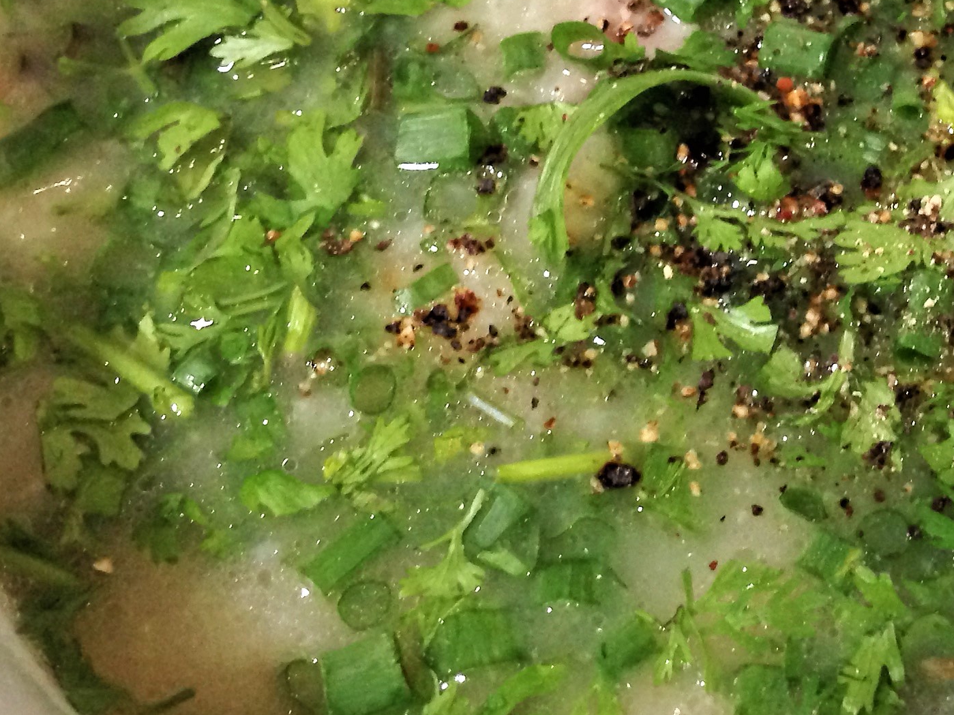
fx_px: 2122
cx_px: 803
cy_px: 214
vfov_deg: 19.1
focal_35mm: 77
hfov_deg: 24.8
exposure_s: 1/20
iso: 250
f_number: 2.4
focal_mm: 4.12
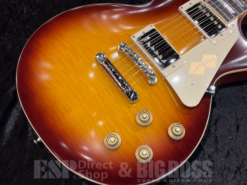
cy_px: 92
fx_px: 371
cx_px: 124
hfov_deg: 36.8
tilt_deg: -63.2
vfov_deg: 28.0
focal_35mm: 52
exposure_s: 1/60
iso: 125
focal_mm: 5.96
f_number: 1.6
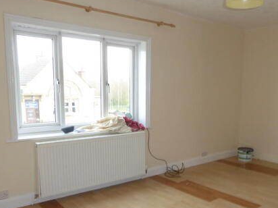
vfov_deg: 41.2
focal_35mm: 34
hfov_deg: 53.5
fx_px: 273
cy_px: 139
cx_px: 172
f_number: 3.3
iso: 160
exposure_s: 1/60
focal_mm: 4.3
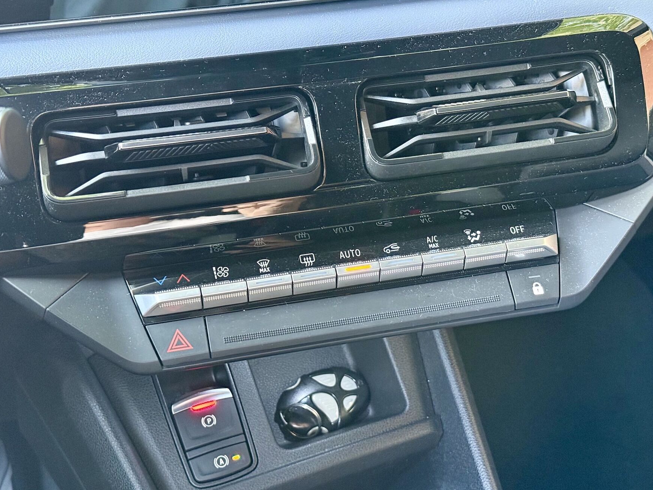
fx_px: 1000
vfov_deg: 27.5
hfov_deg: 36.2
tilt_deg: -30.0
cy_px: 263
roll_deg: -1.2
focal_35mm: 53
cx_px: 345
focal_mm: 6.76
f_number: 1.78
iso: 500
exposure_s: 1/30
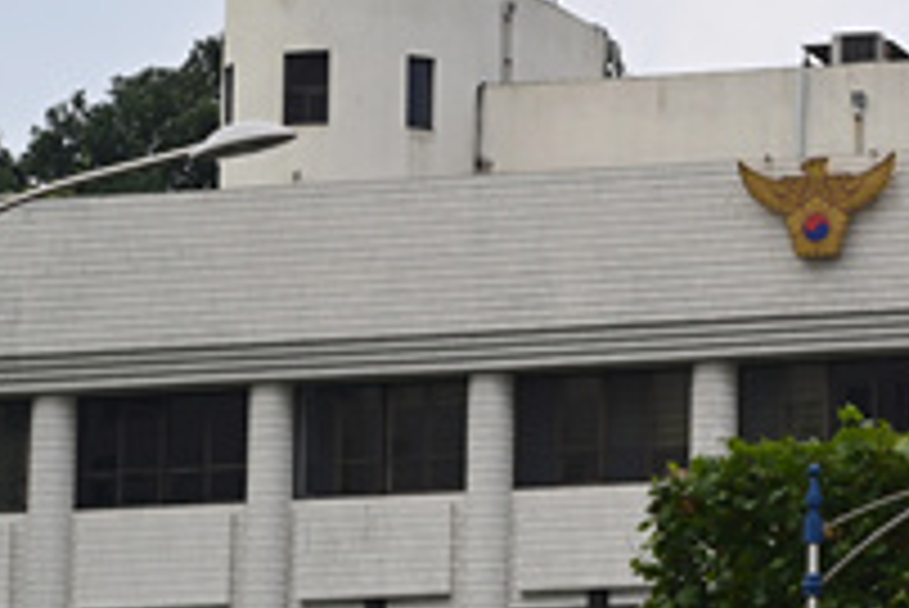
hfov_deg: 5.0
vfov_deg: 3.4
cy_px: 227
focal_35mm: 411
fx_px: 10385
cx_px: 1012
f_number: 2.8
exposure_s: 1/2000
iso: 100
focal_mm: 130
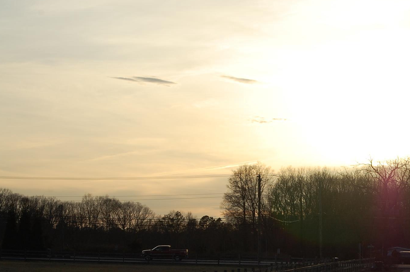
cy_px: 192
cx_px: 302
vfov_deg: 10.9
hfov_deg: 16.4
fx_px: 1418
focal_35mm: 125
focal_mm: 55
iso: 200
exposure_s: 1/400
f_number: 11
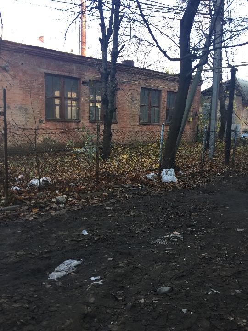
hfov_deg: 48.2
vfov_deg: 61.7
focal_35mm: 29
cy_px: 166
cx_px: 124
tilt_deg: -8.1
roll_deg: -2.9
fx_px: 277
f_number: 2.2
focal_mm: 4.15
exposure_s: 1/100
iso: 32
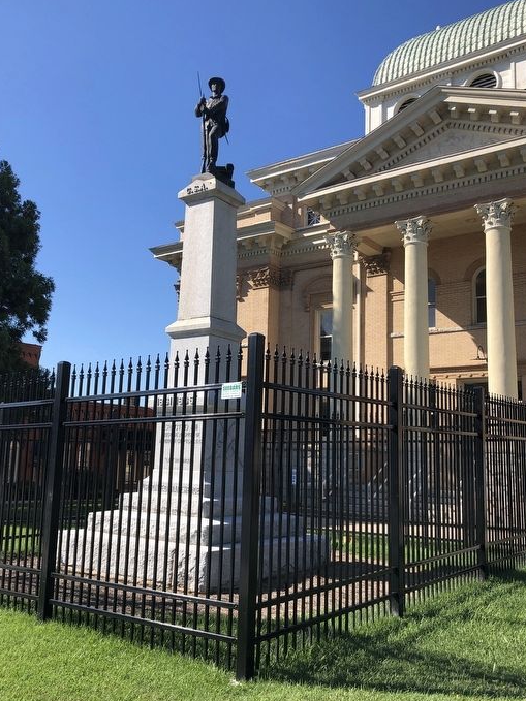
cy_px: 360
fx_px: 669
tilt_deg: +7.9
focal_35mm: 33
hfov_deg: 42.9
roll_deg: -2.3
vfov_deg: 55.4
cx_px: 238
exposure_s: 1/1473
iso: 20
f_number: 1.8
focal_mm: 4
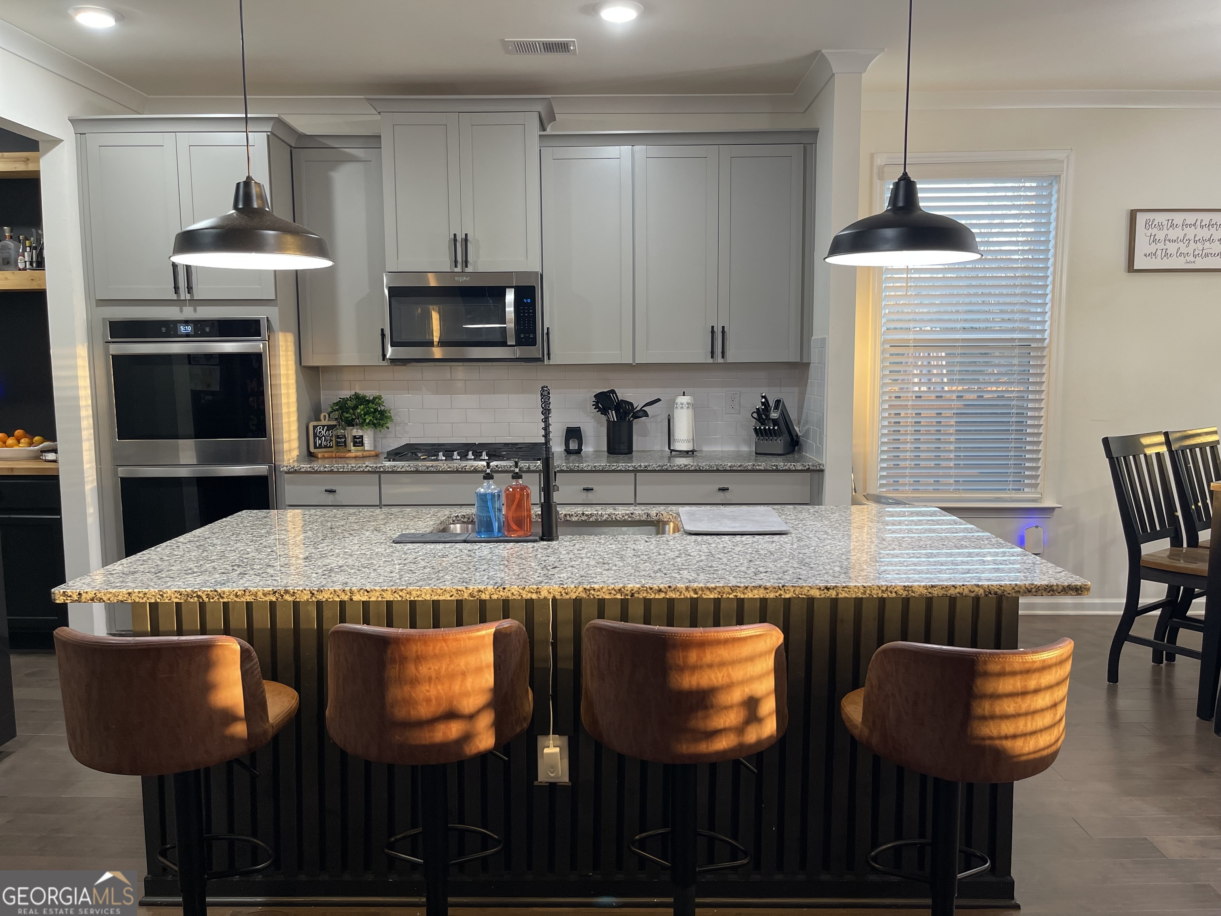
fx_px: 917
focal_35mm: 26
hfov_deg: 67.3
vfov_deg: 53.1
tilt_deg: -6.4
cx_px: 610
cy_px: 458
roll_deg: +0.3
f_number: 1.6
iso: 125
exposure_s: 1/60
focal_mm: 5.1
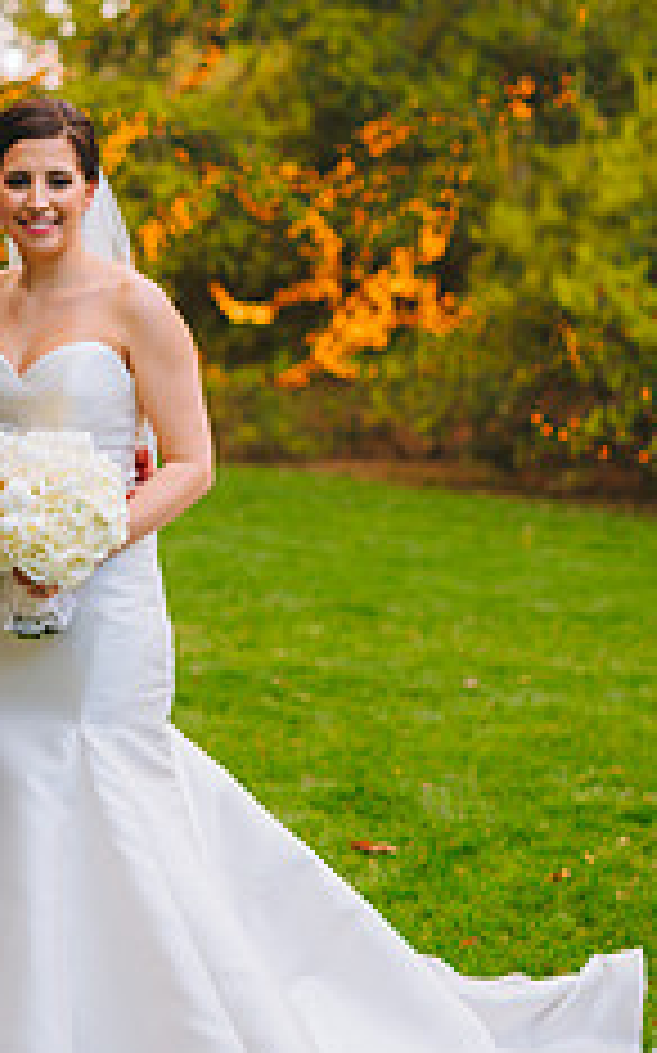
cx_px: 52
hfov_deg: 13.2
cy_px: 436
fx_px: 2811
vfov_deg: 21.2
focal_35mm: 98
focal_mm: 50
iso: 400
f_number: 2
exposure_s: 1/250
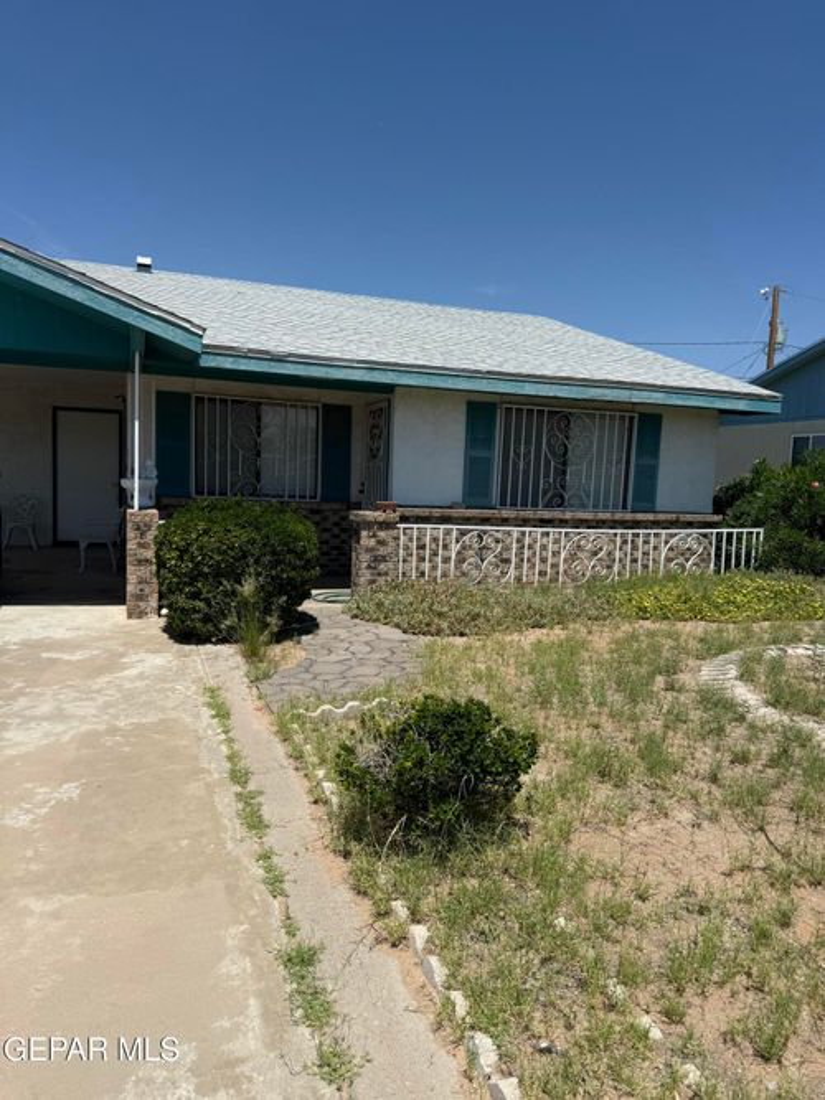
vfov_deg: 71.6
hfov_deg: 56.8
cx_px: 412
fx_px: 763
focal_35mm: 24
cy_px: 550
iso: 80
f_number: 1.78
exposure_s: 1/6711
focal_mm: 6.76
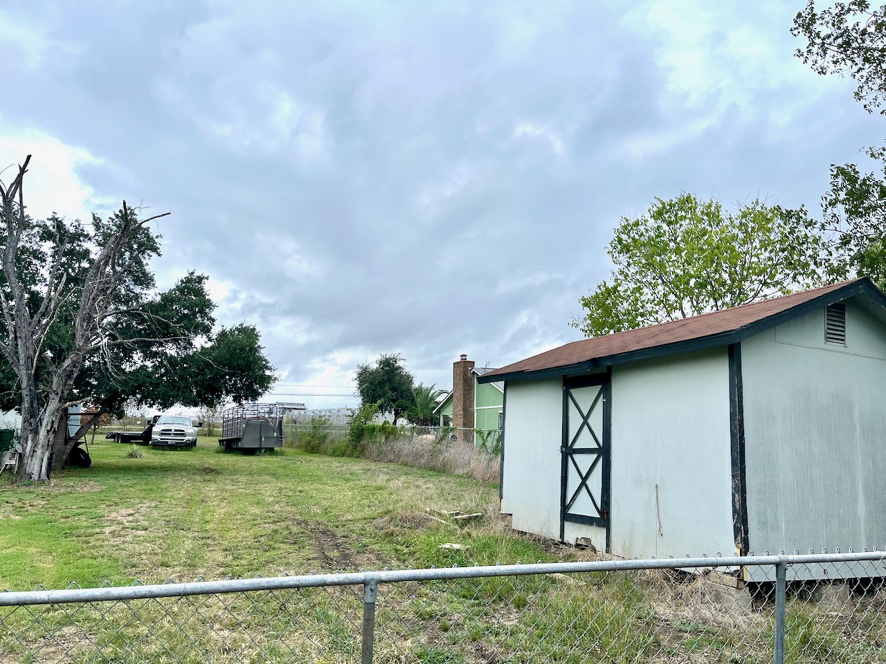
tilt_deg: +8.4
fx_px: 665
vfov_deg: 53.1
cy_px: 332
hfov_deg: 67.3
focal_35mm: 26
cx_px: 443
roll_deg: -2.1
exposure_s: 1/2179
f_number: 1.6
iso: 50
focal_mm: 5.1
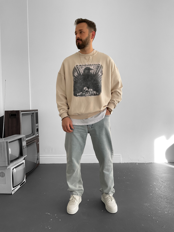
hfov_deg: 48.2
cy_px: 116
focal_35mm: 29
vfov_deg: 61.7
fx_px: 194
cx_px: 87
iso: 64
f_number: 1.8
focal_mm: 3
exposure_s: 1/120
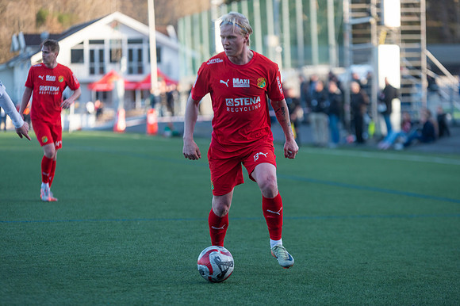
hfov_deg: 12.8
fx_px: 2043
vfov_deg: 8.6
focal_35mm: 160
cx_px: 230
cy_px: 153
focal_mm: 160
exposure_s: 1/1000
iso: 450
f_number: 3.2
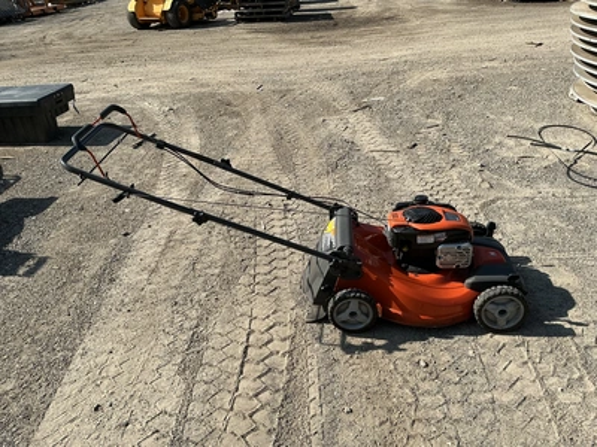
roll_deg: +7.4
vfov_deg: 49.7
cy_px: 224
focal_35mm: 28
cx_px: 298
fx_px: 483
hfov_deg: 63.4
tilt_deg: -23.5
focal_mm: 3
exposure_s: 1/1786
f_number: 1.8
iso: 25
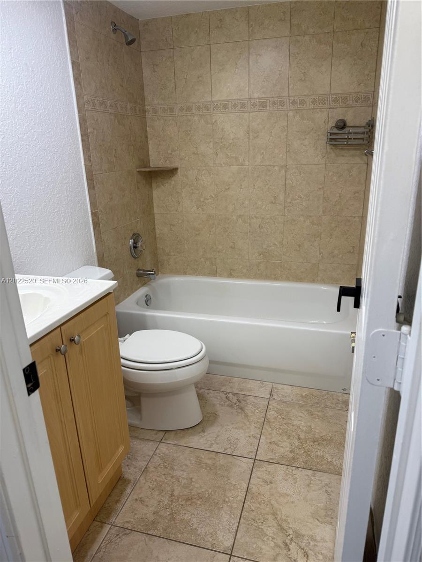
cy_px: 281
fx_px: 390
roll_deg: +1.0
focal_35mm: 24
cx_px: 211
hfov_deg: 56.8
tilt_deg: -17.4
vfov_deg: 71.6
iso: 80
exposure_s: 1/120
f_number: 1.78
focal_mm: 6.76
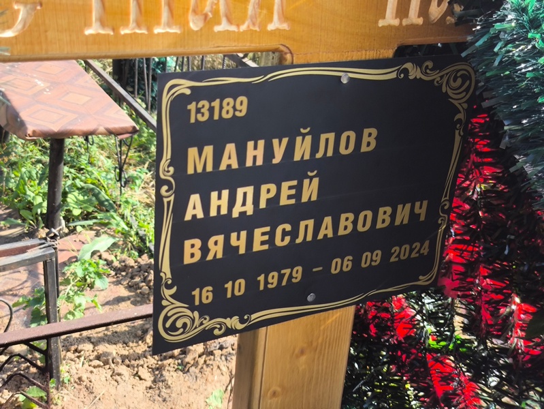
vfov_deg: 29.1
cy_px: 204
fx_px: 786
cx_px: 272
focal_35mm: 50
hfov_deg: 38.2
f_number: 1.7
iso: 50
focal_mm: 4.71
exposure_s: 1/328
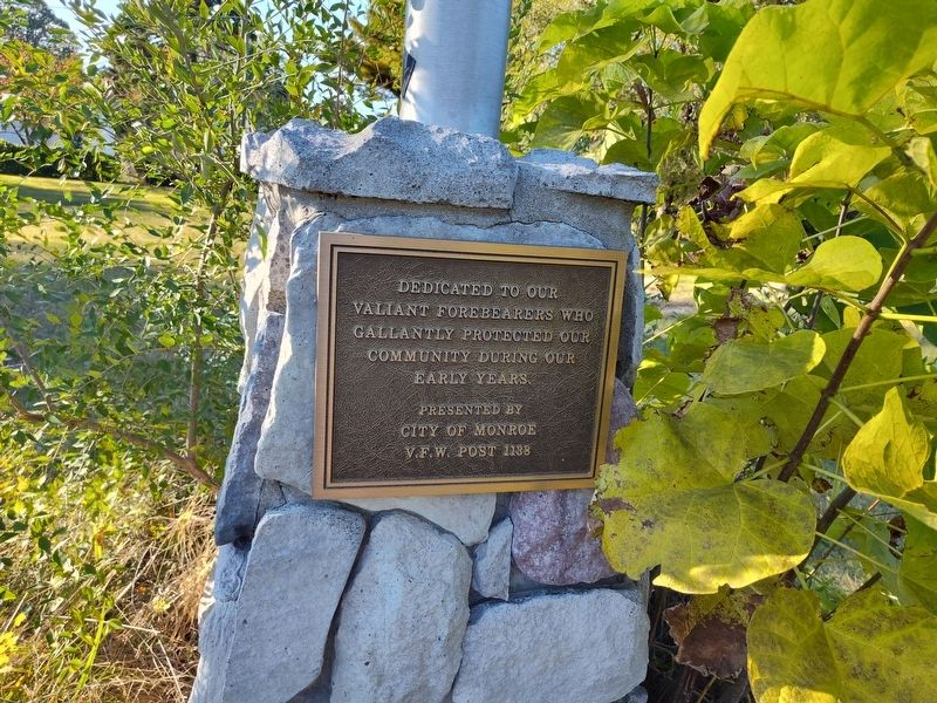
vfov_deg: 58.9
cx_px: 468
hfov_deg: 73.9
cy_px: 352
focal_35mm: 23
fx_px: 623
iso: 100
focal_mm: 5.56
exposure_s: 1/329
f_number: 1.8
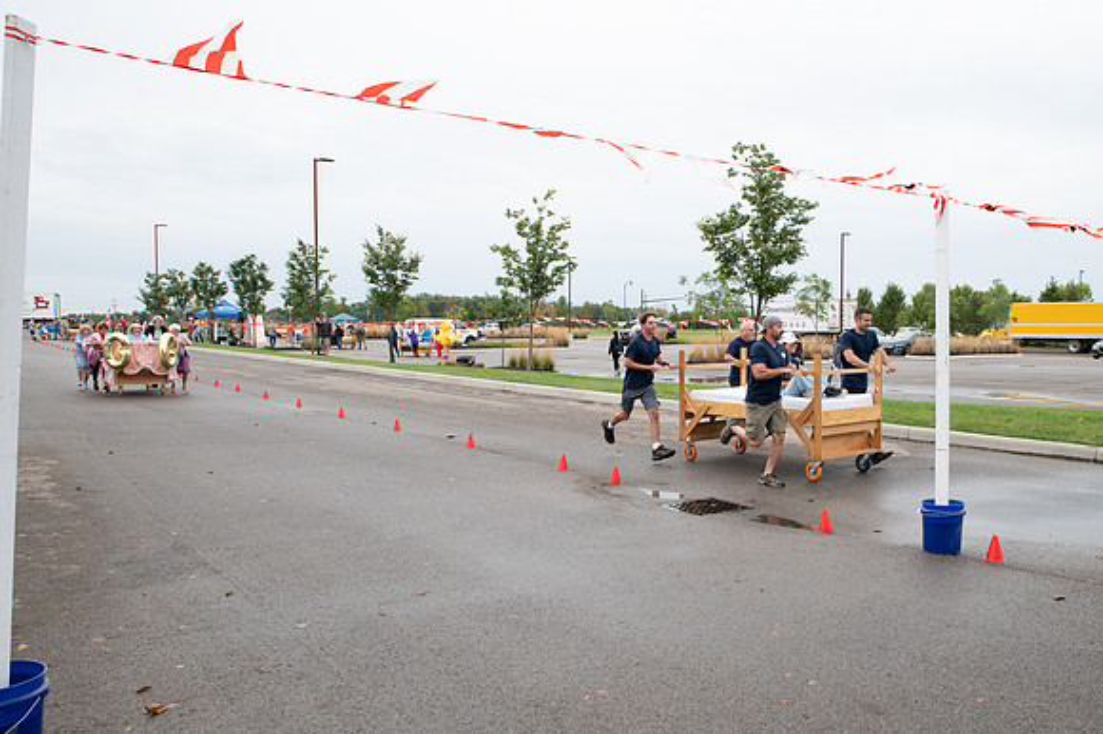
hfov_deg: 63.7
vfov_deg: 45.3
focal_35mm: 29
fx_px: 879
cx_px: 660
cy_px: 395
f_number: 7.1
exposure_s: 1/320
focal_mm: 24
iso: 640
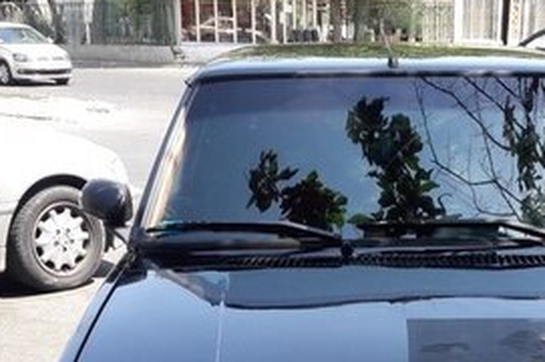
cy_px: 415
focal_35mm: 71
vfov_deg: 18.3
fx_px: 1074
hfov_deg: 28.2
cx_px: 378
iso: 40
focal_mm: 3.7
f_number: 1.9
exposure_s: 1/403
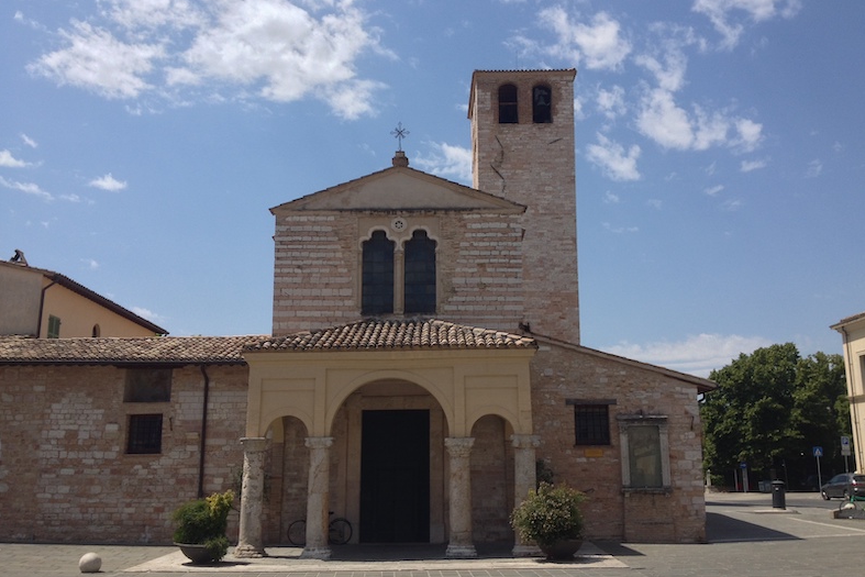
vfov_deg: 36.0
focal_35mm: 37
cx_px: 437
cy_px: 295
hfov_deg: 51.9
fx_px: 889
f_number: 2.4
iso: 50
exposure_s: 1/1842
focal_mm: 4.28
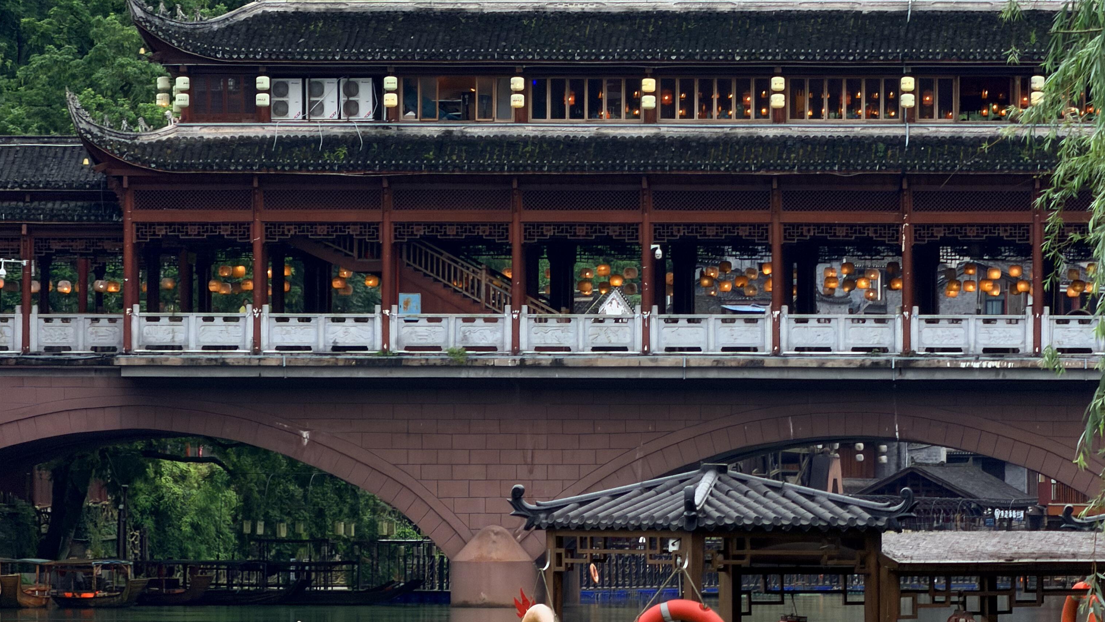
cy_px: 319
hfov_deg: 7.4
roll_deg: -0.6
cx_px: 552
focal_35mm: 291
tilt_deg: +1.0
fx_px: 8526
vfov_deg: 4.2
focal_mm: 16.89
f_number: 2.8
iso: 80
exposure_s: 1/121
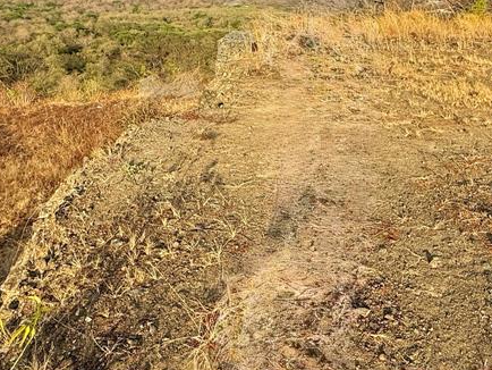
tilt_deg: -9.3
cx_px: 272
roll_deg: +0.0
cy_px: 72
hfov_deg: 55.2
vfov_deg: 41.1
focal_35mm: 33
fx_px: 469
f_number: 2.2
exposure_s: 1/1312
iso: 50
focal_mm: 2.22
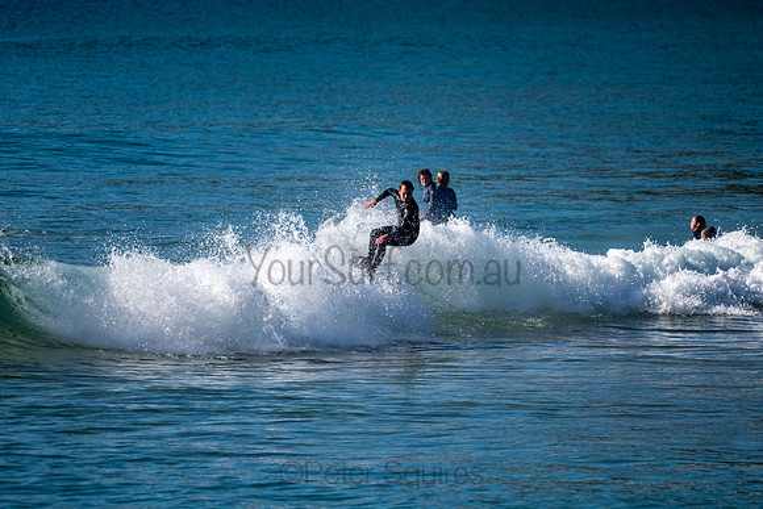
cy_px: 249
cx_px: 390
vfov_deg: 2.3
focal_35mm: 599
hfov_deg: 3.4
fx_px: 12688
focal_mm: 500
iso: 31
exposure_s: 1/320
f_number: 5.6
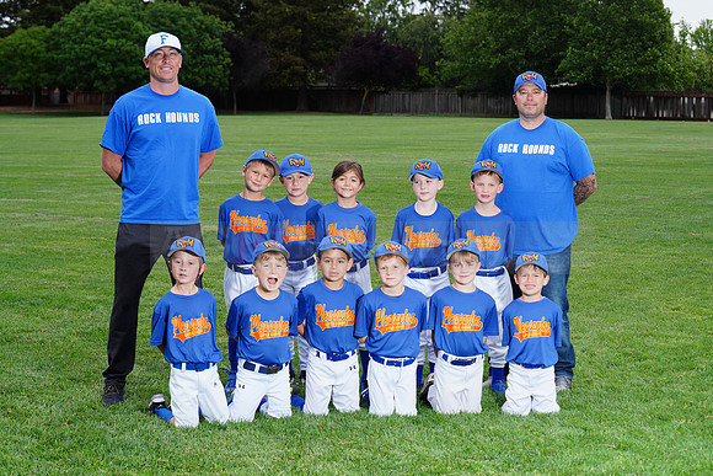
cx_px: 356
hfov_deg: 28.8
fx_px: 1387
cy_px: 238
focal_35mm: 70
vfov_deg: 19.5
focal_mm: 70
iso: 200
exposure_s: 1/200
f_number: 8
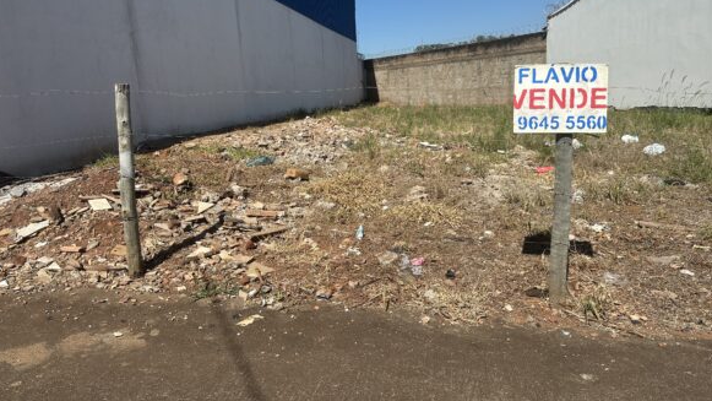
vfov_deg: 42.8
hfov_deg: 69.9
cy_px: 168
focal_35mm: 27
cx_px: 359
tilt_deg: -9.1
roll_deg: +4.5
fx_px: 510
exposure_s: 1/5263
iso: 80
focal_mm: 6.86
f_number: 1.78
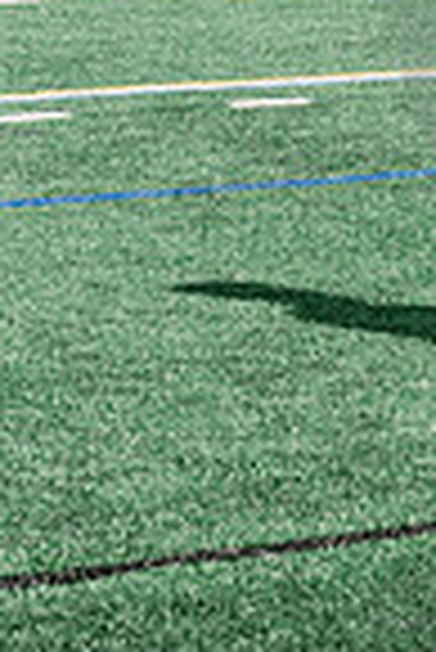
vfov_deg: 9.0
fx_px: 4059
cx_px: 1164
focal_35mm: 224
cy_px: -164
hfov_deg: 5.8
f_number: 5.6
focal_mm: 56
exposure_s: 1/2500
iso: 640
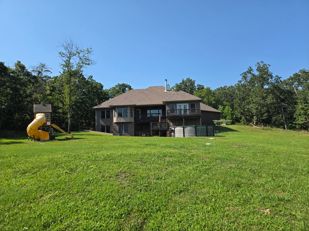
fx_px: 205
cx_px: 154
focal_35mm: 23
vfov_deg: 58.9
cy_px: 116
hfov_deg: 73.9
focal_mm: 5.4
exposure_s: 1/2921
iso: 40
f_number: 1.8
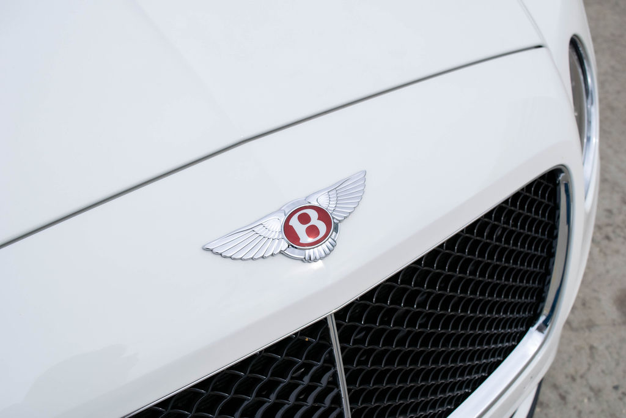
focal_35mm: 39
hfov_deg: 49.5
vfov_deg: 34.2
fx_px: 678
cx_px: 313
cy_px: 209
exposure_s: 1/2000
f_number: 7.1
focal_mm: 26
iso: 400
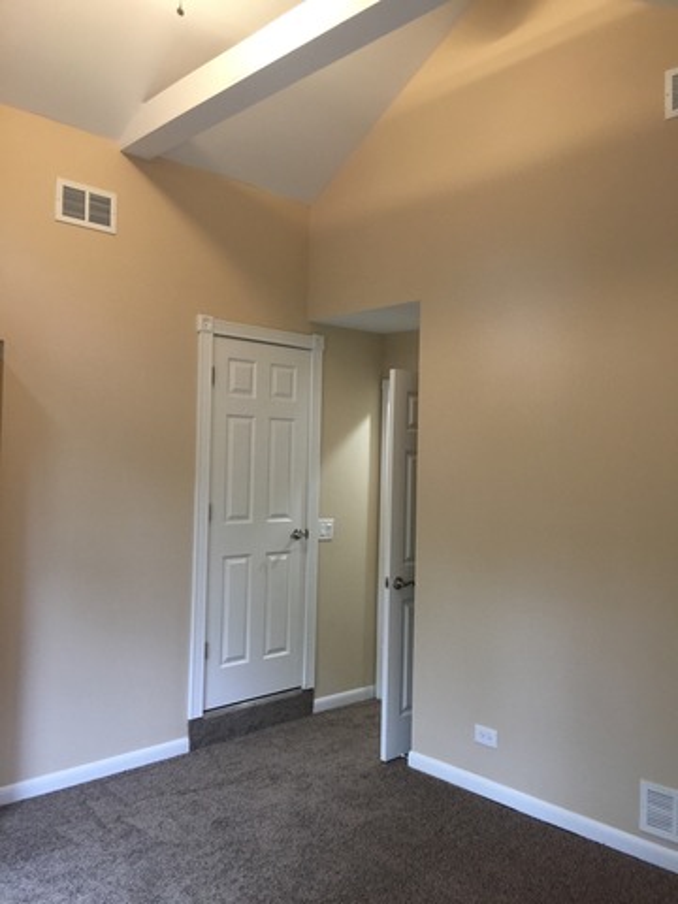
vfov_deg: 61.7
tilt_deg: +2.8
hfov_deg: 48.2
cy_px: 452
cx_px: 339
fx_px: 757
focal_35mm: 29
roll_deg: -0.9
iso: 100
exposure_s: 1/15
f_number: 2.2
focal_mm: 4.15
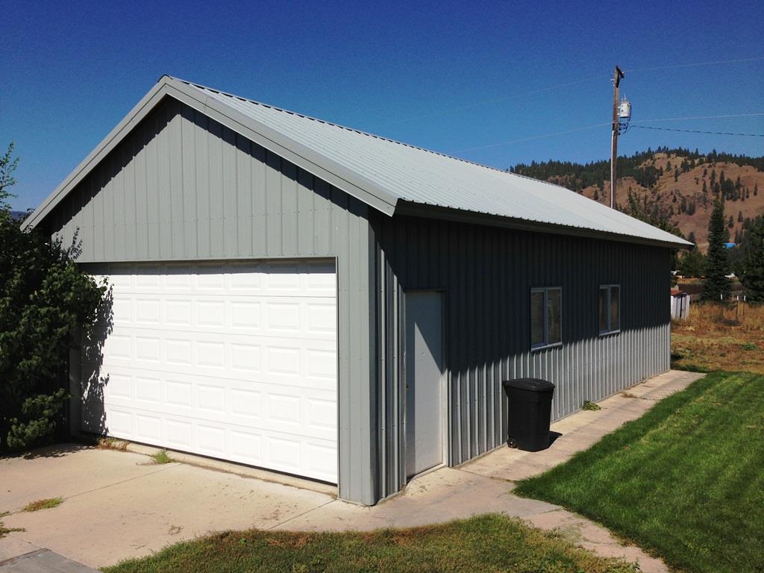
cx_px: 382
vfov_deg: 42.9
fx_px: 728
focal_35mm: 33
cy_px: 286
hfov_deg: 55.4
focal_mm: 4.13
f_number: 2.4
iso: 50
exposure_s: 1/3623
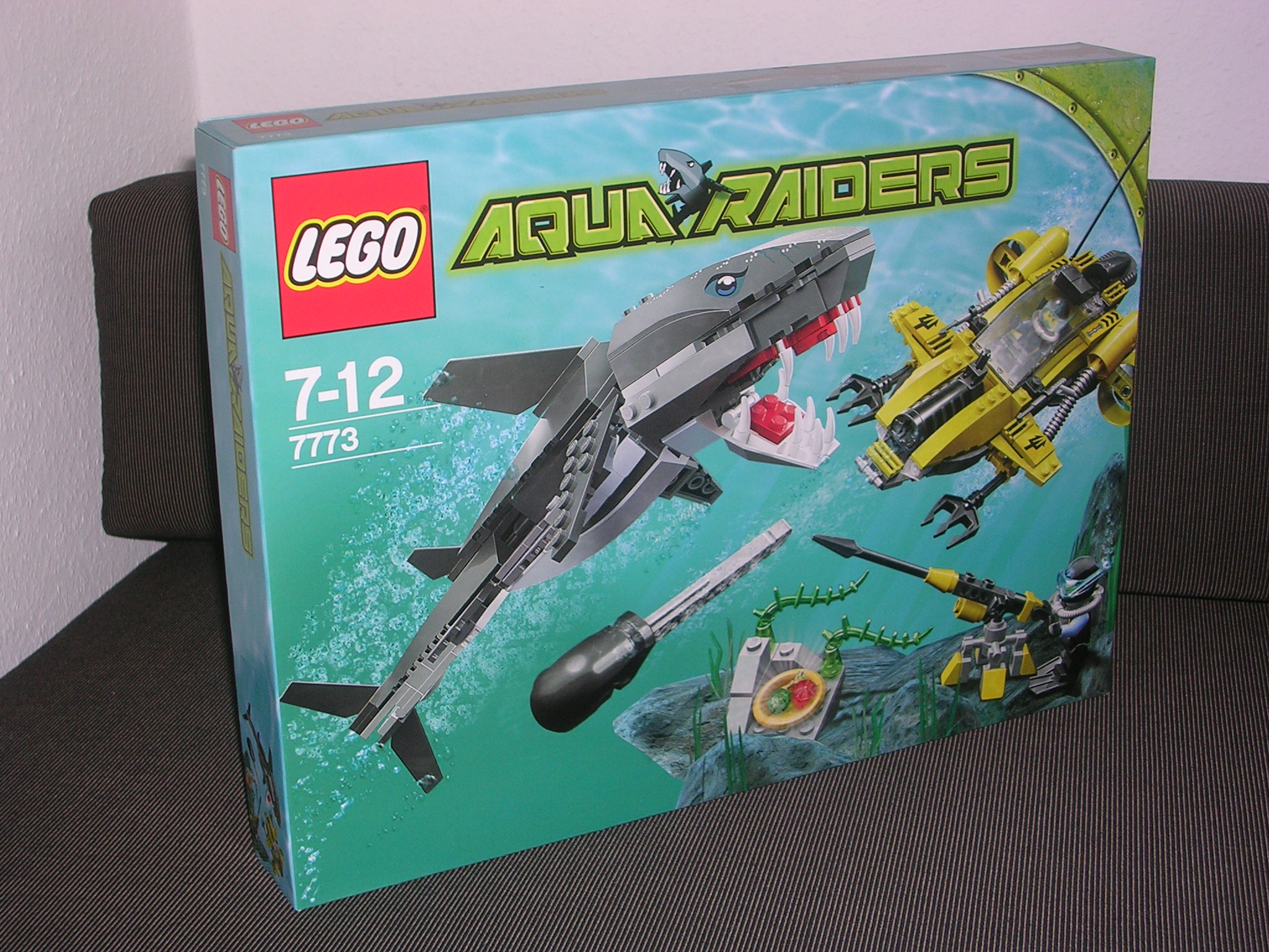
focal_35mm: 56
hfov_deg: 34.3
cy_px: 476
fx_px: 2053
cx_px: 634
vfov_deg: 26.1
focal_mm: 8.5
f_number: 3.3
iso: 50
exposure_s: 1/60.1
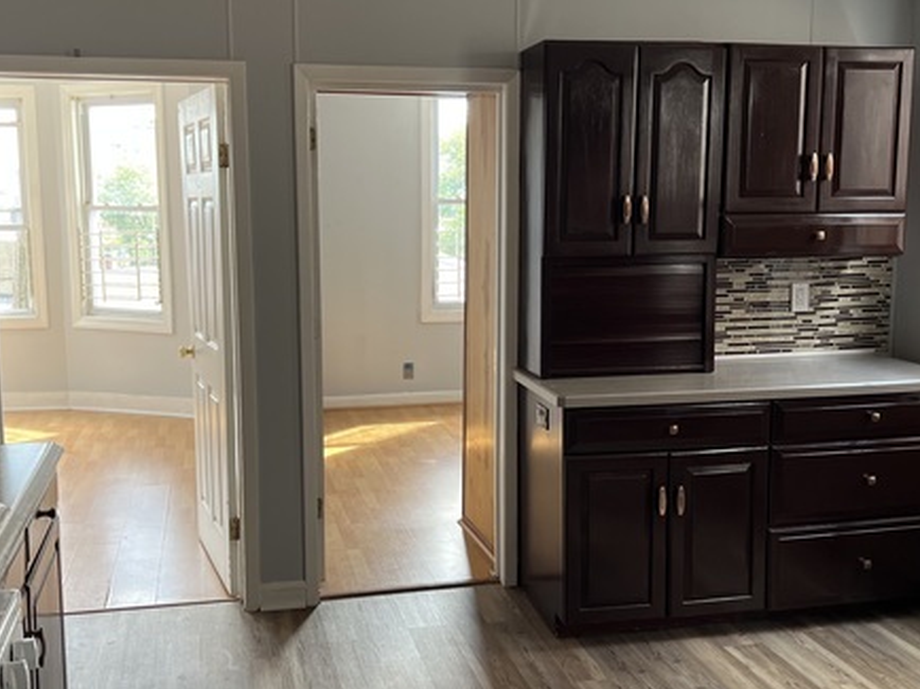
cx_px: 427
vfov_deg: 35.9
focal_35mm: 40
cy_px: 358
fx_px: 1063
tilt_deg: -8.8
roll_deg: +0.3
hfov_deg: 46.8
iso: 64
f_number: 1.5
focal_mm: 5.7
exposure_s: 1/121
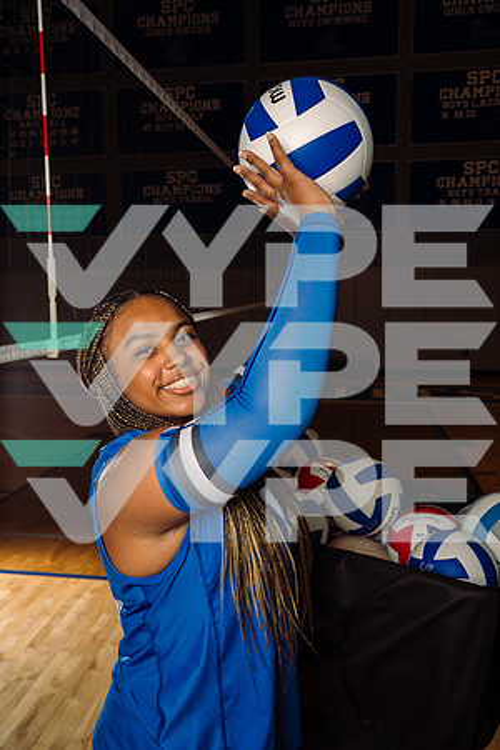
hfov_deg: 40.0
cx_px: 250
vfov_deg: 57.2
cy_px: 375
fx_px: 687
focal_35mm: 33
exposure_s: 1/200
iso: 200
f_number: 6.3
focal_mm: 33
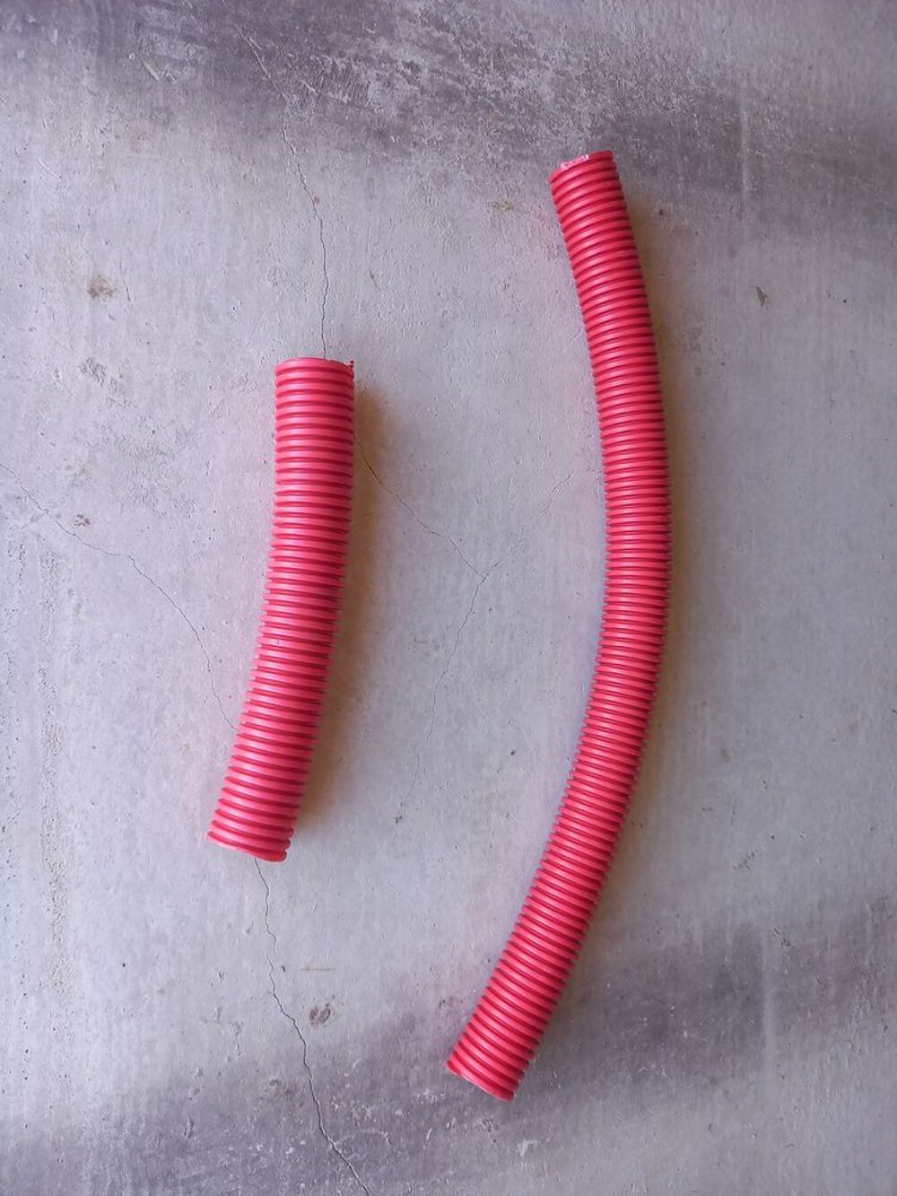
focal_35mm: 25
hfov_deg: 54.9
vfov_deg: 69.4
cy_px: 598
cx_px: 448
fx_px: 864
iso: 80
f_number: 1.8
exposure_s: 1/50
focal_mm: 4.65
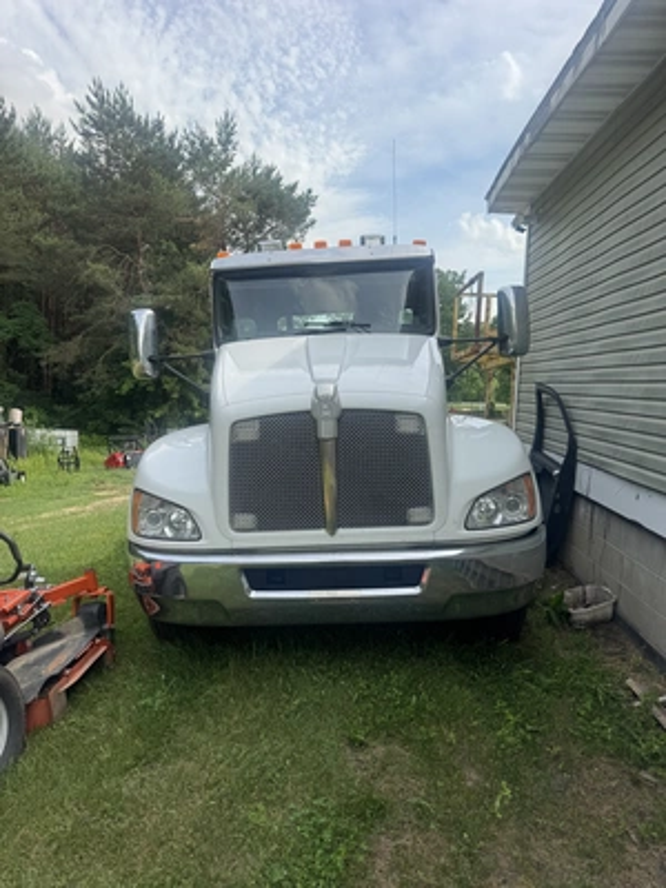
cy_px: 444
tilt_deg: -2.1
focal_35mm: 24
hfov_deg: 56.8
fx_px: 616
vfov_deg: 71.6
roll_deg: -0.4
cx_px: 333
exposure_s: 1/2833
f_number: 1.78
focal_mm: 6.76
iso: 80
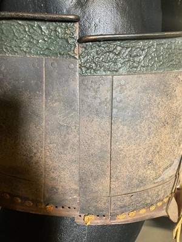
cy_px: 121
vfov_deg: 63.4
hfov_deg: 49.7
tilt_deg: -5.1
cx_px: 91
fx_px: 196
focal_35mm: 28
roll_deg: -3.5
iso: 250
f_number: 1.8
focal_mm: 3.99
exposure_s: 1/50
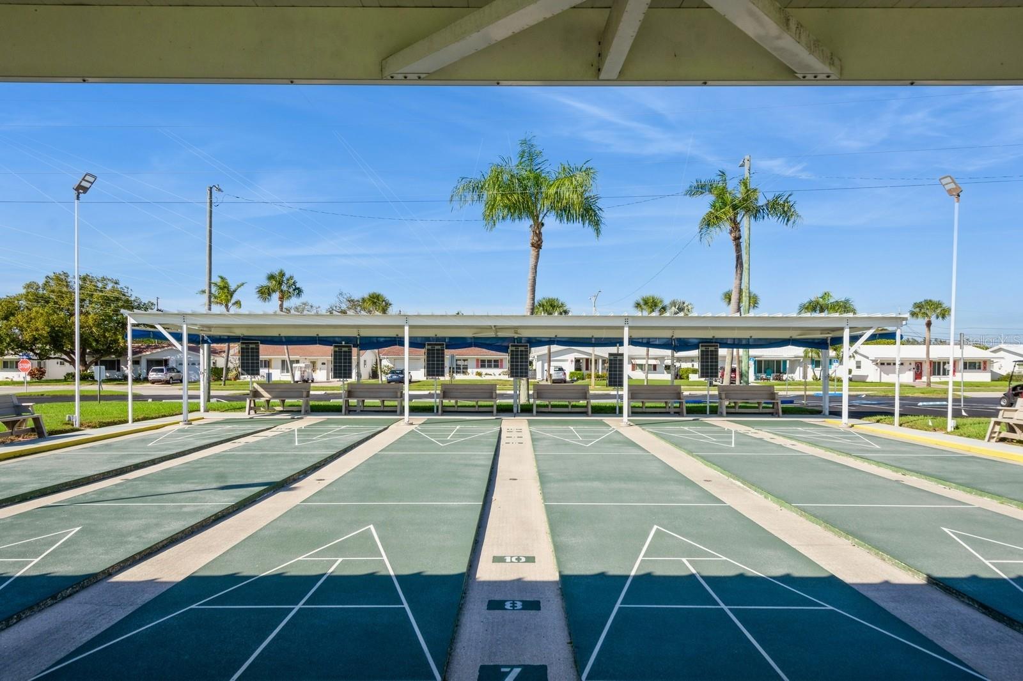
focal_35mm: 22
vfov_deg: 56.1
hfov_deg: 77.3
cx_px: 512
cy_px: 340
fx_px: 639
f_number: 8
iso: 200
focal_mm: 15
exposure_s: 1/640
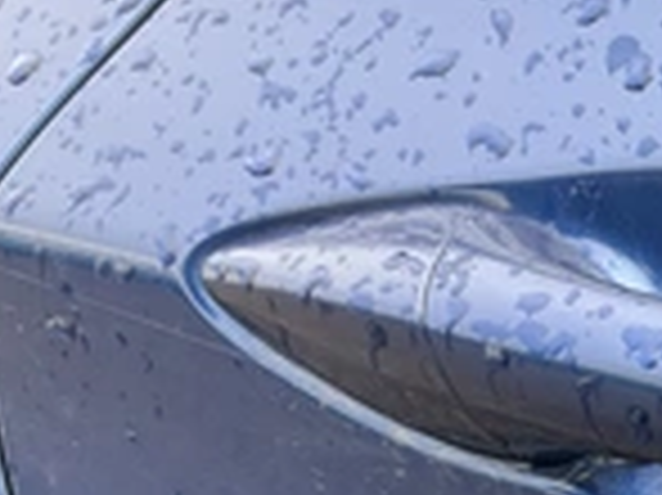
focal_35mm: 79
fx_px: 1510
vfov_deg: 18.0
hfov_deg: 23.0
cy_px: 544
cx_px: 761
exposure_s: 1/139
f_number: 1.8
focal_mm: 3
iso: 16
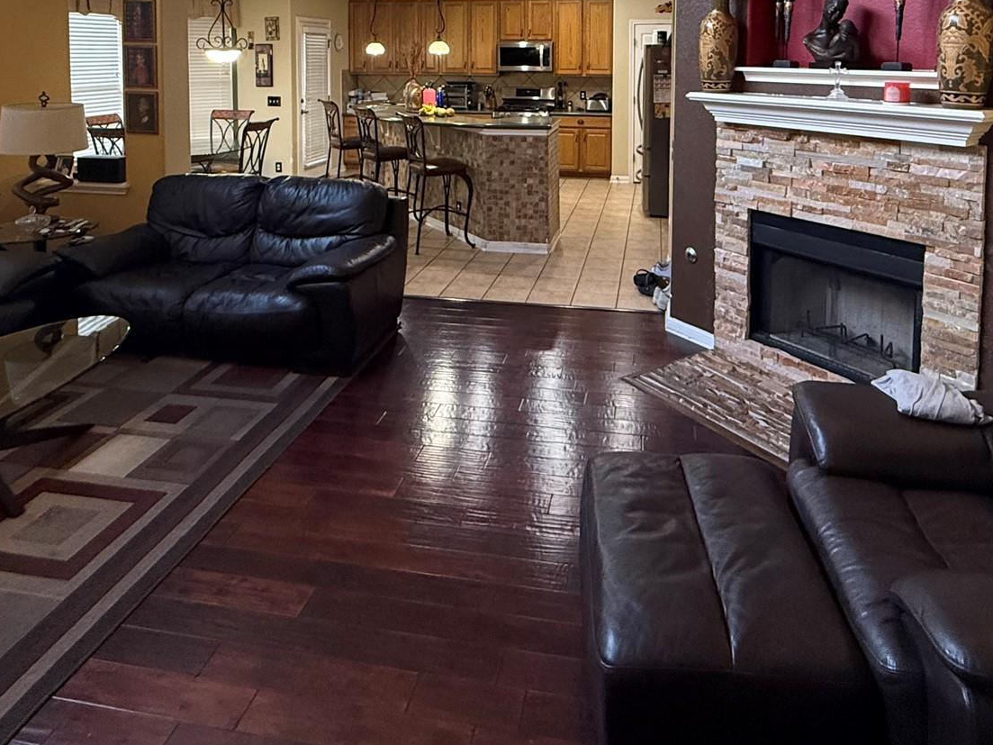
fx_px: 746
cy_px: 91
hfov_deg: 67.3
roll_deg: +0.2
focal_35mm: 26
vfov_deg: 48.2
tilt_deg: -2.6
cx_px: 525
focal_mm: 2.22
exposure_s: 1/60
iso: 400
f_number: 2.2
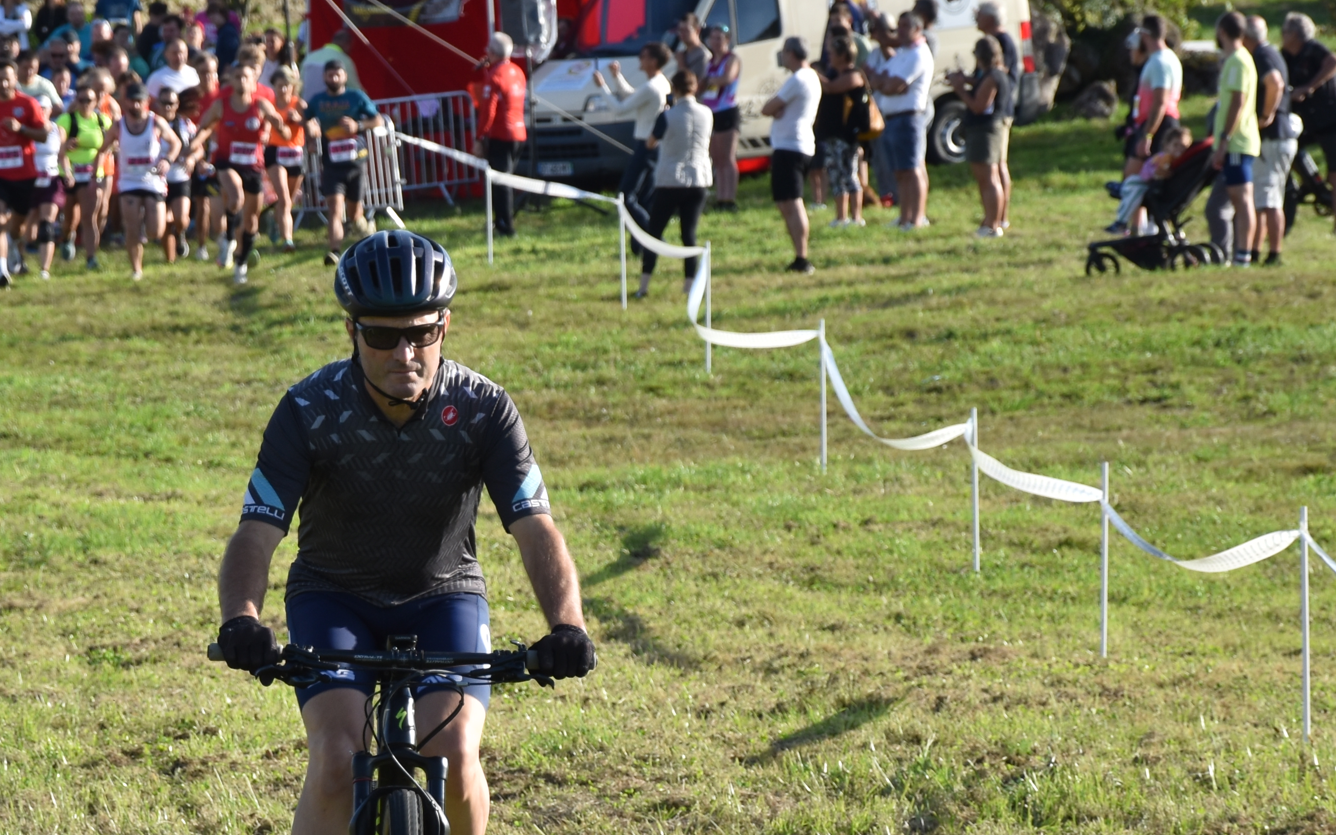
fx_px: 12930
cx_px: 383
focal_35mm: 355
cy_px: 588
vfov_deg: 3.7
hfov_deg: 5.9
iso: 100
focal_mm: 105
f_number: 5.6
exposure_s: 1/320
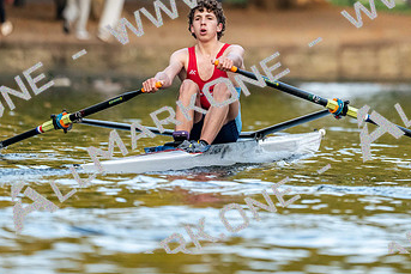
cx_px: 254
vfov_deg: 2.0
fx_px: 7721
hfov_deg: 3.0
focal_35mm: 676
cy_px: 48
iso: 3600
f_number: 4.5
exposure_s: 1/2500
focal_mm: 400
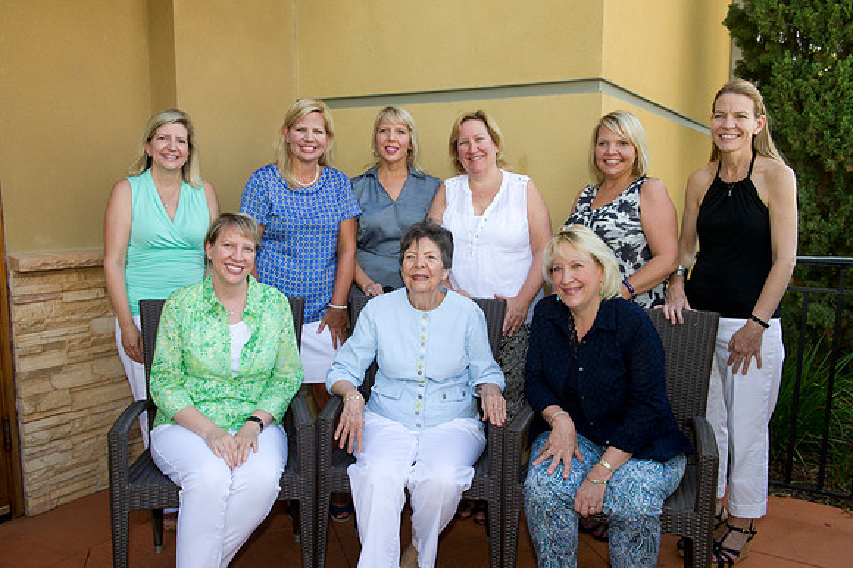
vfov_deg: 41.1
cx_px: 426
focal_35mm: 32
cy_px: 284
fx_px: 758
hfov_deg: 58.7
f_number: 7.1
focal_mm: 32
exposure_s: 1/250
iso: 640
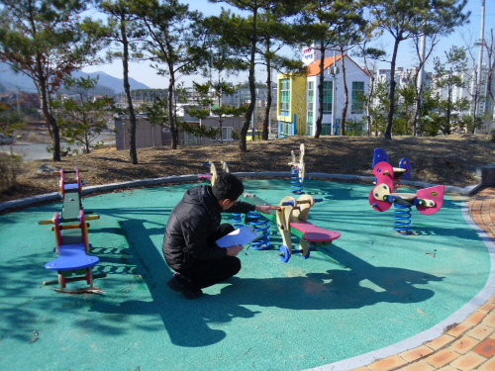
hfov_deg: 58.4
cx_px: 248
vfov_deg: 45.4
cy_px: 186
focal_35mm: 31
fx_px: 443
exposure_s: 1/663
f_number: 3.3
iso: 80
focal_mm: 5.6
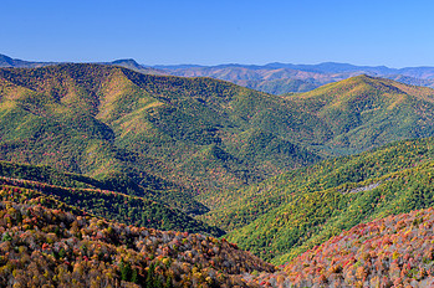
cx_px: 208
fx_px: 1180
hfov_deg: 20.8
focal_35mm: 98
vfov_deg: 13.9
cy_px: 148
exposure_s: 1/13
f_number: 16
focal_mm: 59
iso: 100
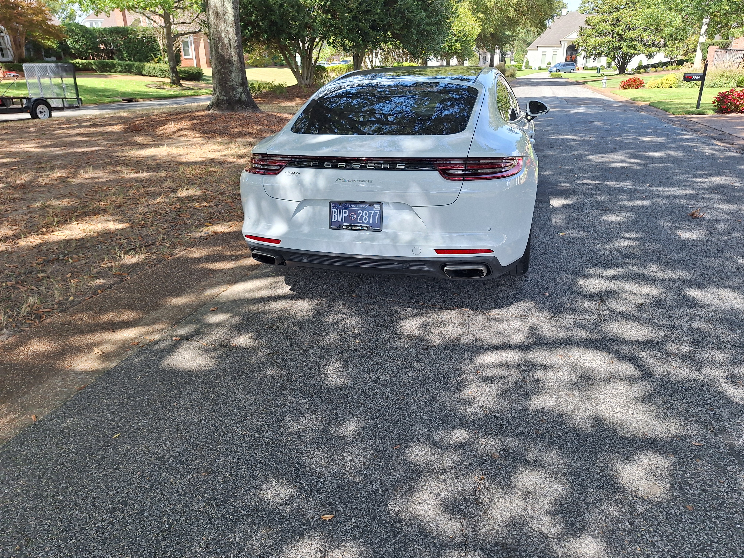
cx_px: 372
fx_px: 494
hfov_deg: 73.9
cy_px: 279
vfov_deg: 58.9
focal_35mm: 23
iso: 40
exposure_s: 1/615
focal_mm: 5.54
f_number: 1.8
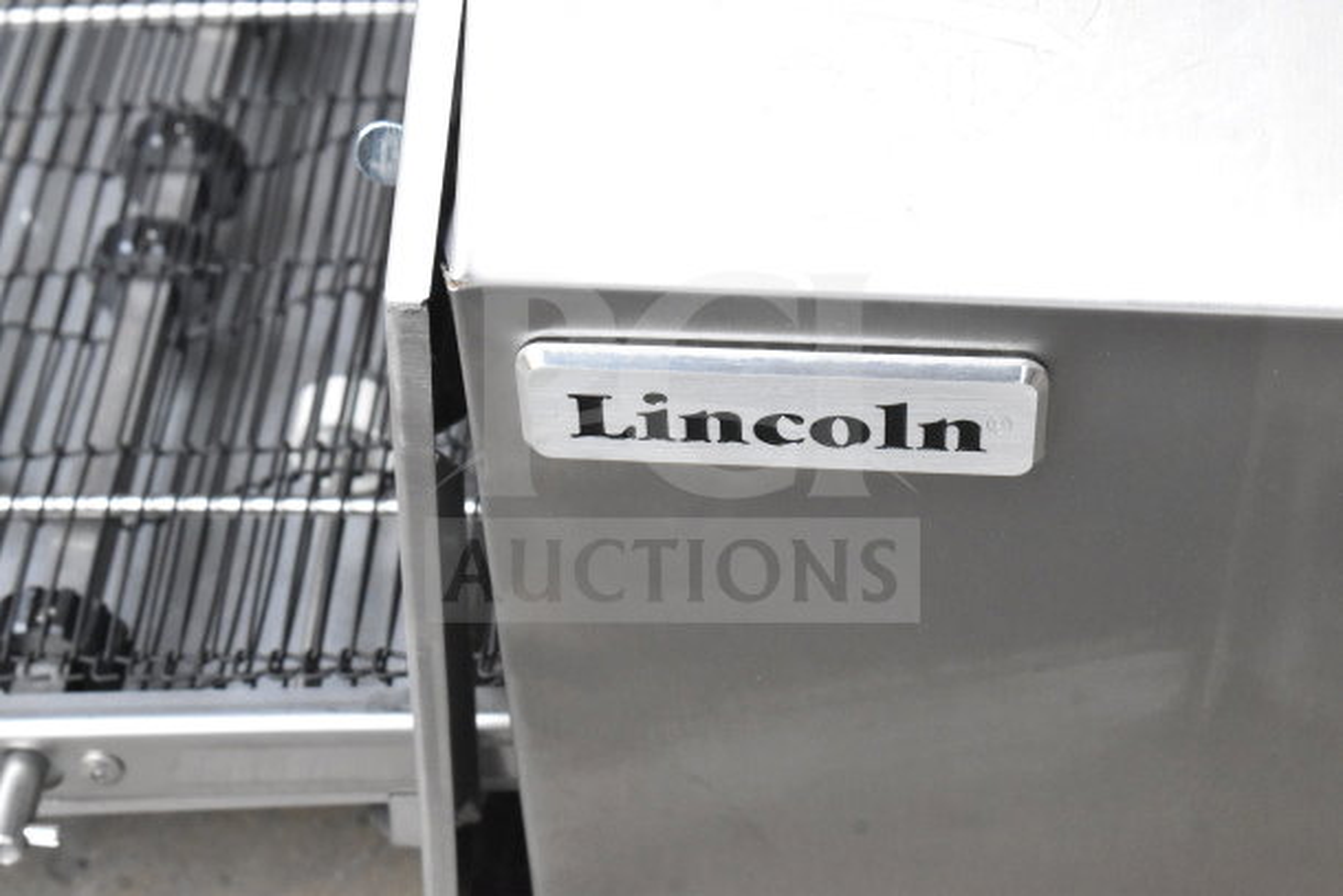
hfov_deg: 24.6
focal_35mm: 82
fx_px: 3078
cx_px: 672
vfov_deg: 16.6
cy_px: 448
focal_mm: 55
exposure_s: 1/800
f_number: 14
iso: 6400
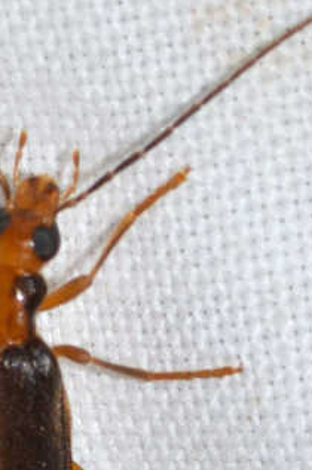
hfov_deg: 4.5
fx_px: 3960
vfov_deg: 6.8
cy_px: 306
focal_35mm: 304
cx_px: 31
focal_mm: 100
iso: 100
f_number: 20
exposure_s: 1/200
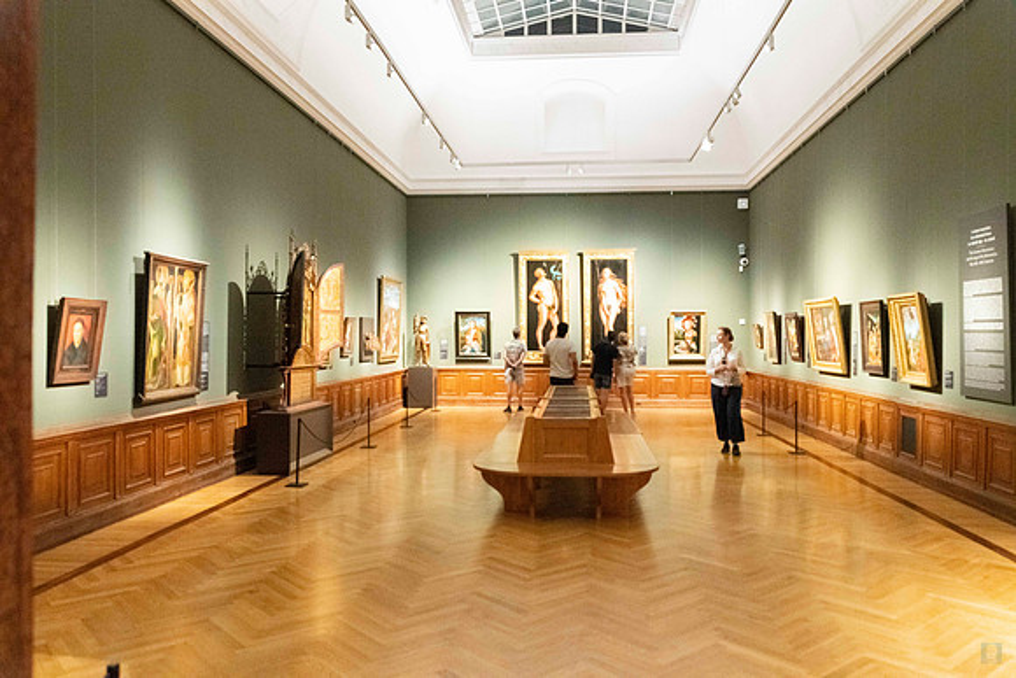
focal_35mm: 29
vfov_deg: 44.9
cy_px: 339
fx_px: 820
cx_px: 508
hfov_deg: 63.6
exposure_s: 1/60
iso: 7200
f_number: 4
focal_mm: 29
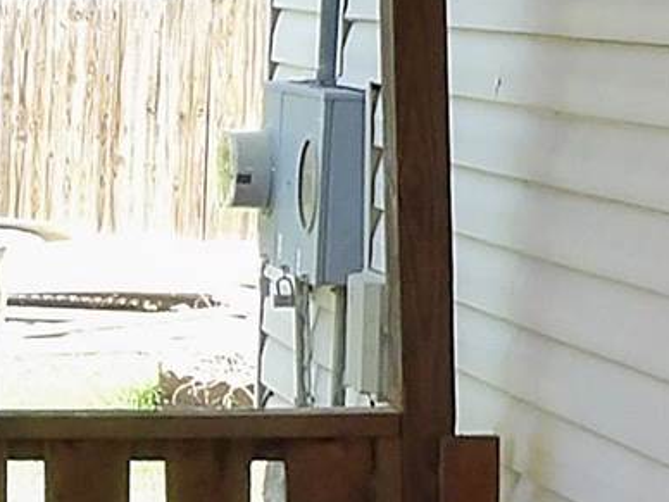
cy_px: 516
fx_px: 3672
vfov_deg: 7.8
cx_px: -148
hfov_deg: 10.2
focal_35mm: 190
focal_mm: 4.3
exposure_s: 1/161
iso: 100
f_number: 3.2
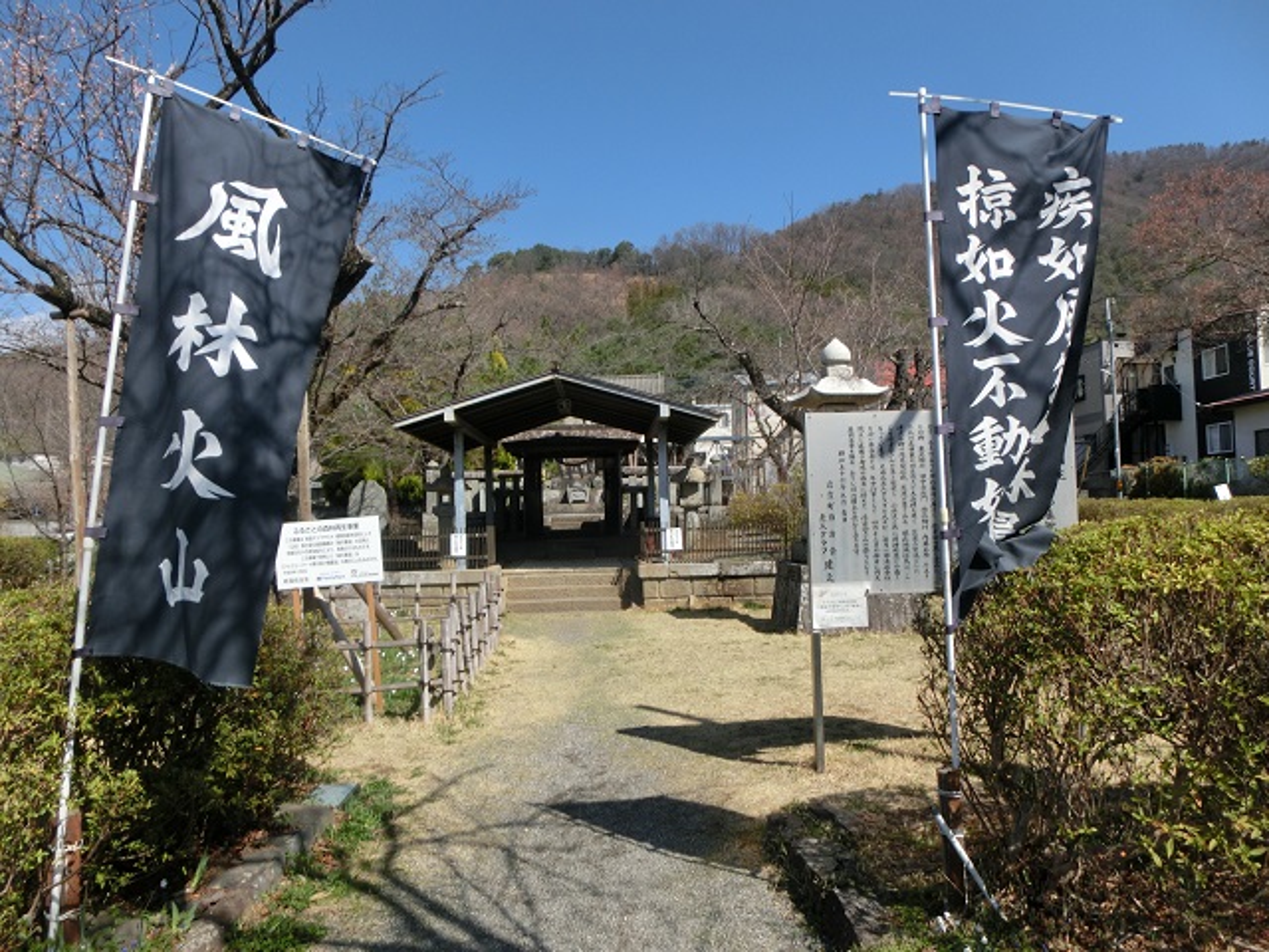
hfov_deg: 71.6
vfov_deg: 56.8
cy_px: 476
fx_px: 880
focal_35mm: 24
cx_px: 634
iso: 80
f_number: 7.9
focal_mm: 4.24
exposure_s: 1/200
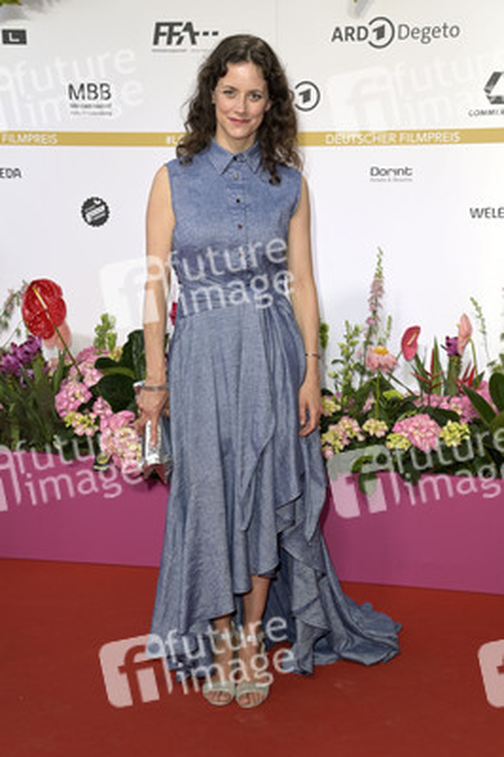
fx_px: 1220
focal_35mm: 58
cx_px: 252
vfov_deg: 34.5
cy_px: 378
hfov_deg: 23.3
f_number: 5.6
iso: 640
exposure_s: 1/250
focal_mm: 58
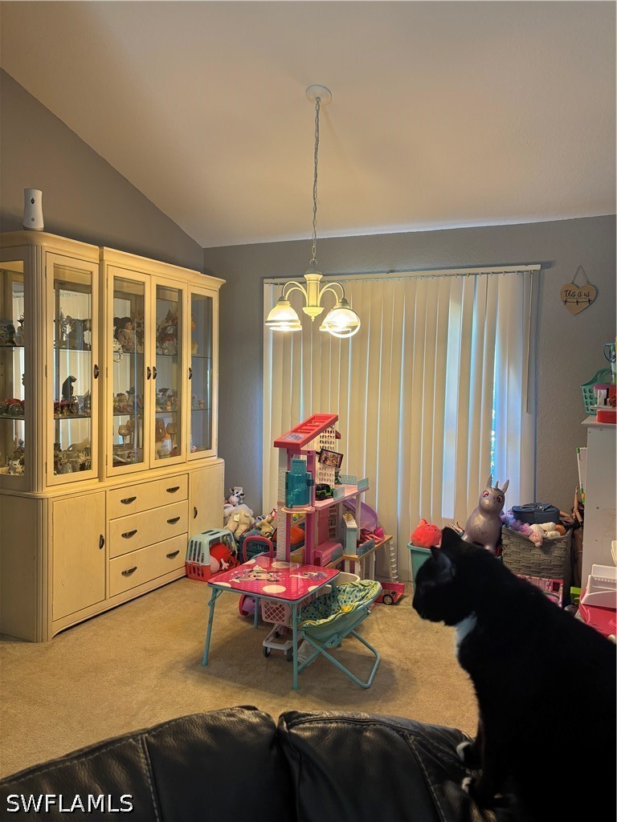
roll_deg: -2.7
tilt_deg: -3.7
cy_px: 411
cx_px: 308
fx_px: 618
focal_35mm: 26
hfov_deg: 53.1
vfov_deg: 67.3
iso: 125
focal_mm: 5.96
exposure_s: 1/60
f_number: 1.6
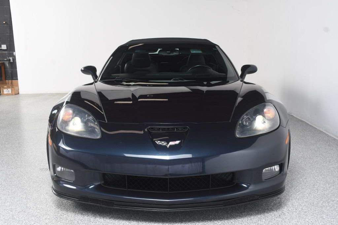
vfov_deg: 33.4
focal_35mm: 40
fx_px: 375
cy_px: 112
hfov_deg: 48.5
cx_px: 169
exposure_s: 1/160
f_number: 7.1
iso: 100
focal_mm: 27
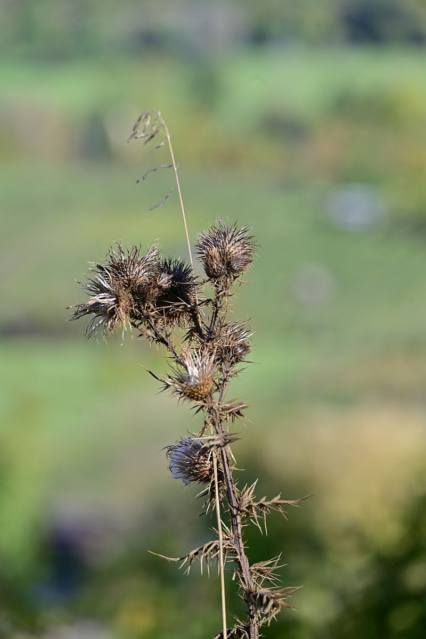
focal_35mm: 178
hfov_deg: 7.7
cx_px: 213
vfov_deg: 11.5
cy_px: 320
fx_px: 3159
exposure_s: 1/200
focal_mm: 178
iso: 90
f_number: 8
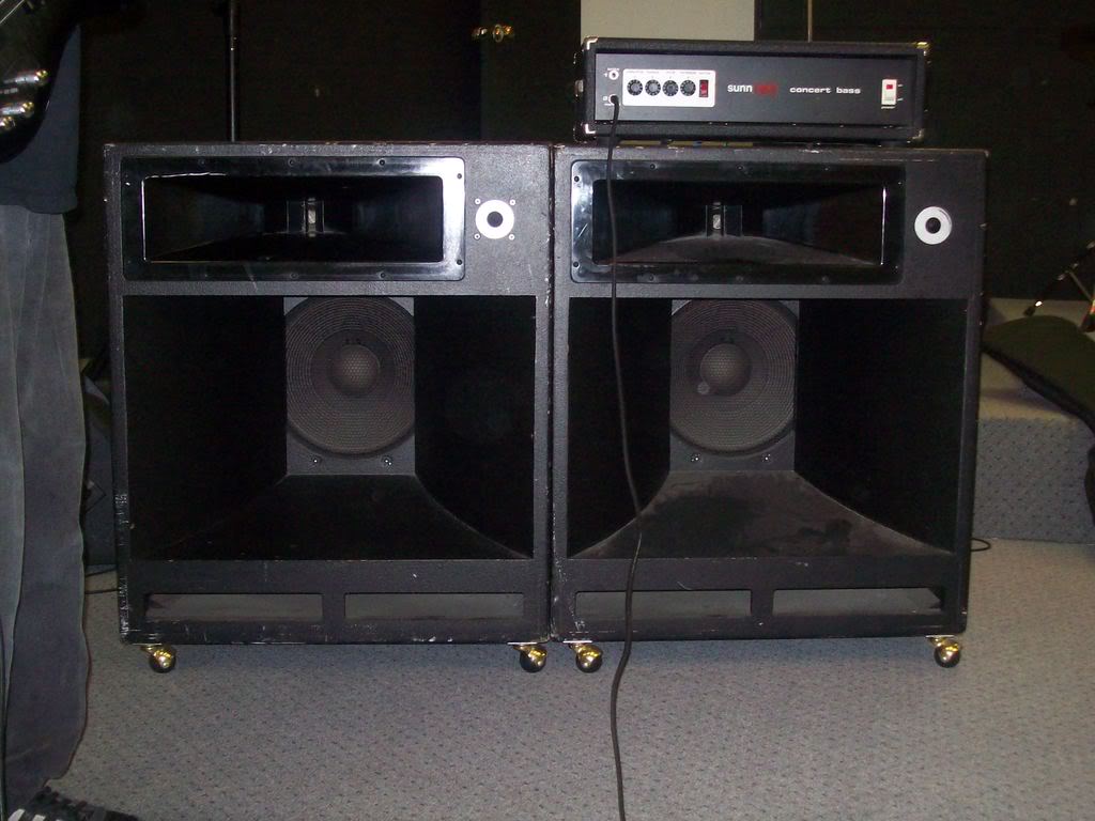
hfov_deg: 42.1
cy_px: 410
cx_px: 548
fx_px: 1423
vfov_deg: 32.2
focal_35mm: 45
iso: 200
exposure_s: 1/73.6
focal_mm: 7.6
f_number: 3
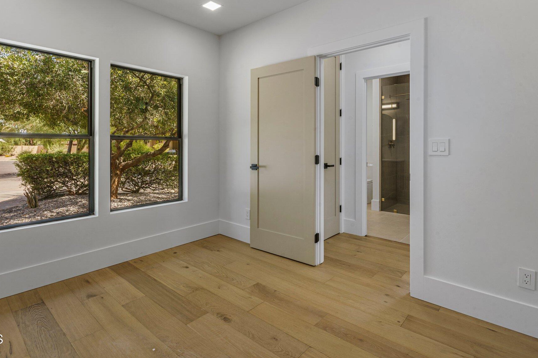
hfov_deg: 86.8
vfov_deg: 64.0
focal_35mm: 19
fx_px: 284
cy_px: 146
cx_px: 251
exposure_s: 1/10
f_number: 13
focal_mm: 16
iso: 400
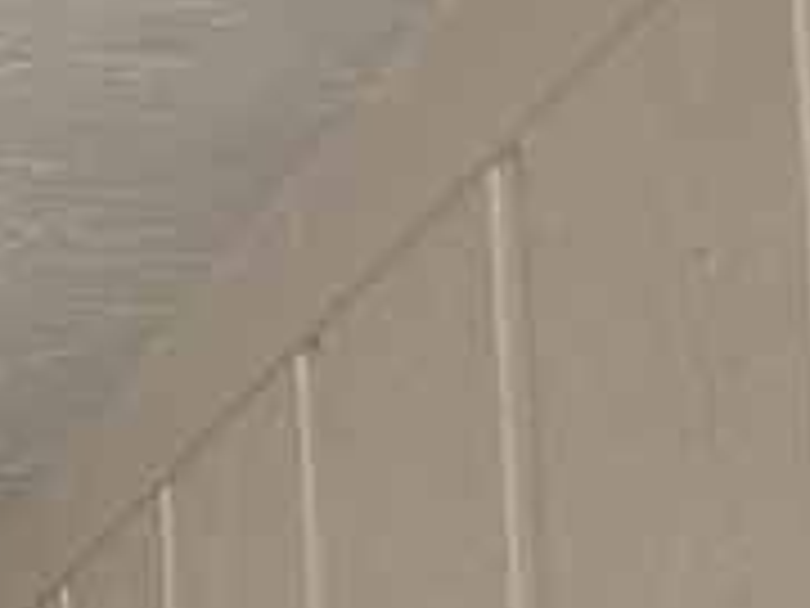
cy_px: 1148
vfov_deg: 16.2
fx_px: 1732
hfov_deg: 18.2
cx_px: -796
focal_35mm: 74
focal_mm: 1.74
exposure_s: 1/40
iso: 80
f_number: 2.2
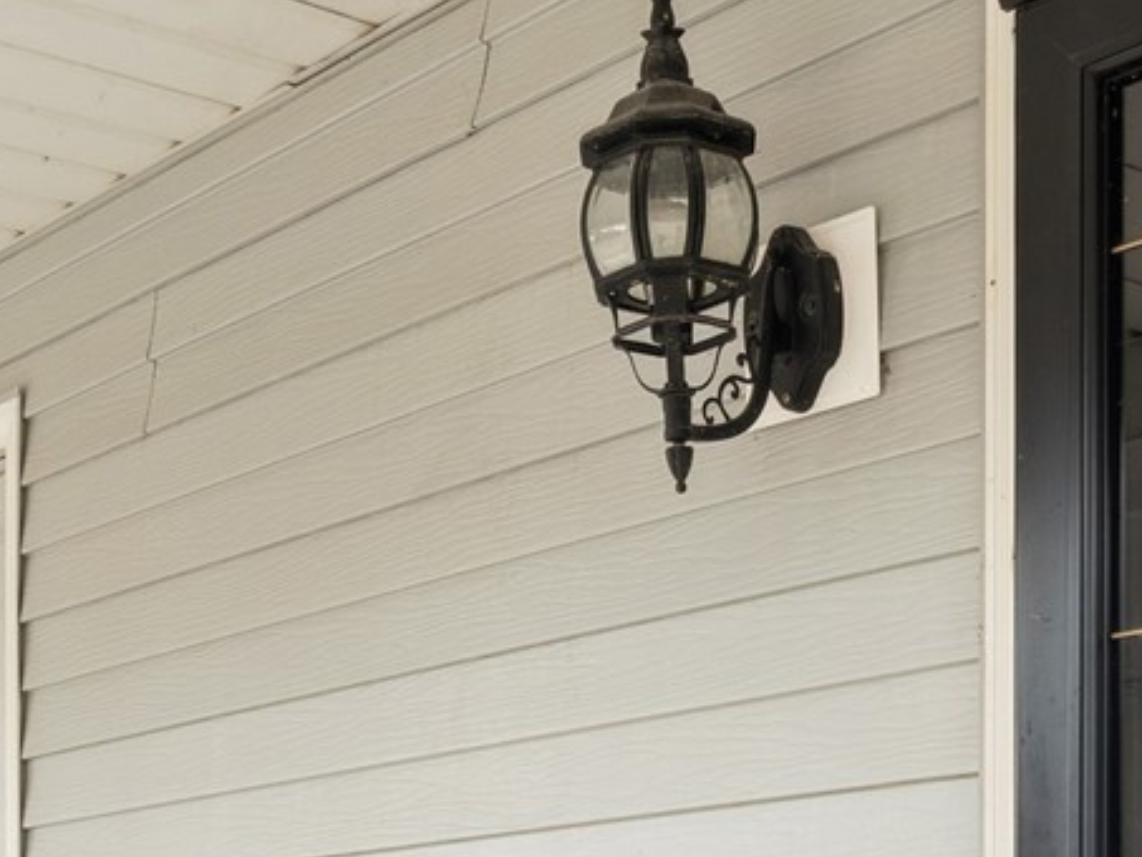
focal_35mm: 72
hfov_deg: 27.0
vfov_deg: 19.3
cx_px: 510
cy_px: 1017
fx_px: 2376
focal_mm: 20
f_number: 8
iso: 400
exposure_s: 1/100
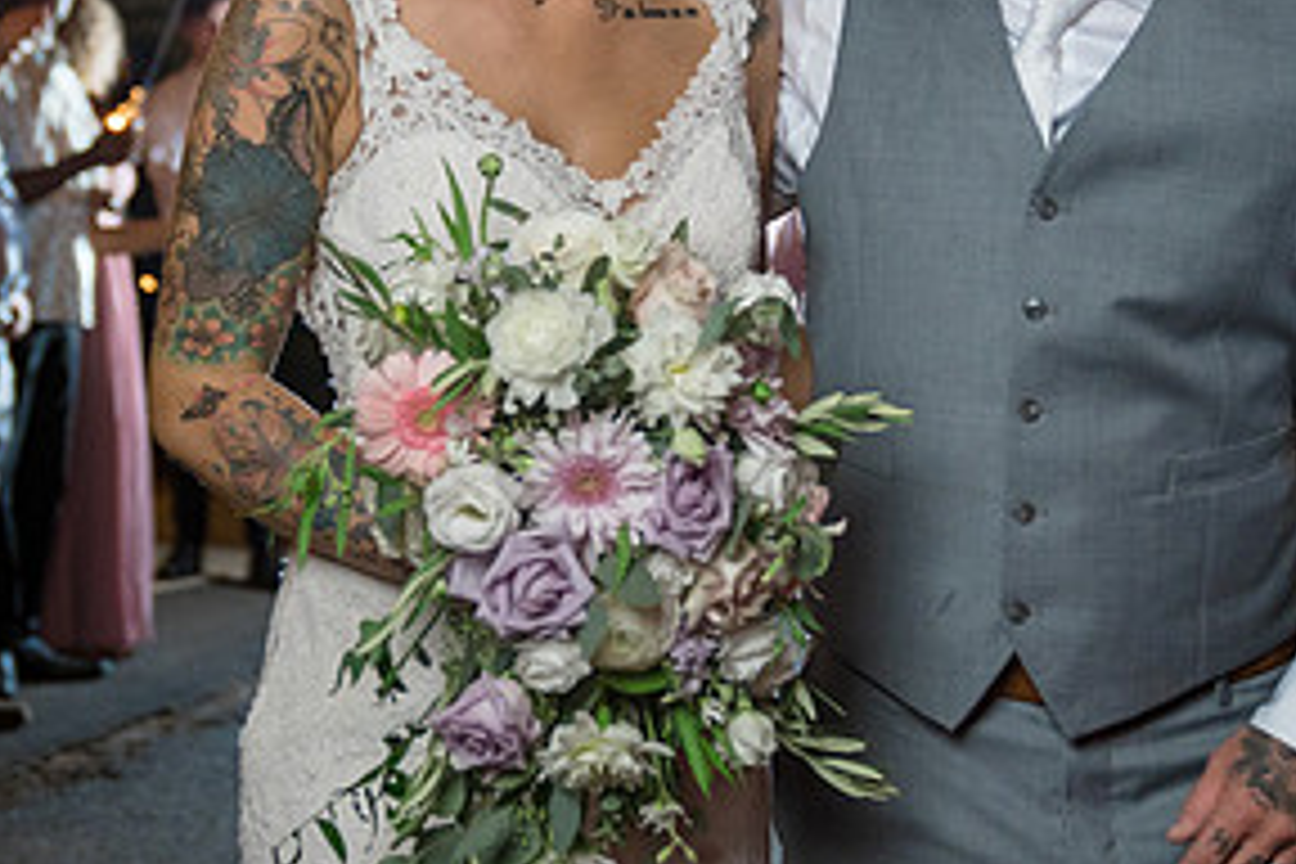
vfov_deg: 14.5
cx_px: 678
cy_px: 272
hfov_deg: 21.7
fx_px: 3384
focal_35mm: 94
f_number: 2.8
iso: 2000
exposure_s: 1/200
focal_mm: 41
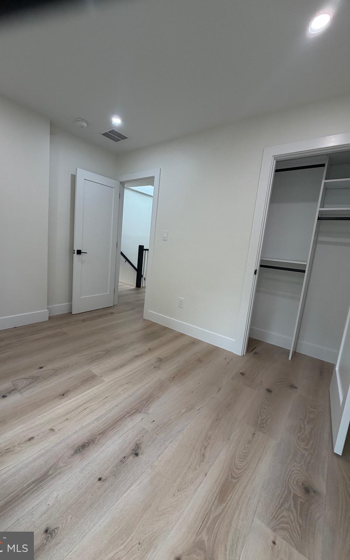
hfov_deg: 74.5
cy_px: 279
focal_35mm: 15
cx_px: 154
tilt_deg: -8.7
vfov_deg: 101.5
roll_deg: -5.2
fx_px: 229
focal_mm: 2.22
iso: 160
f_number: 2.2
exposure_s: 1/120
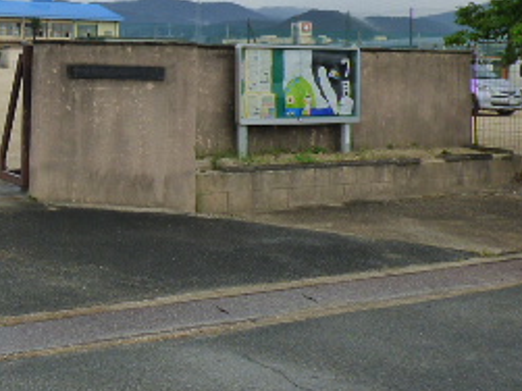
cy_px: 46
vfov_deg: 27.6
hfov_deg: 33.9
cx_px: -12
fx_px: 769
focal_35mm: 51
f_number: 4
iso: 200
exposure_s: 1/800
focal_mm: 3.58
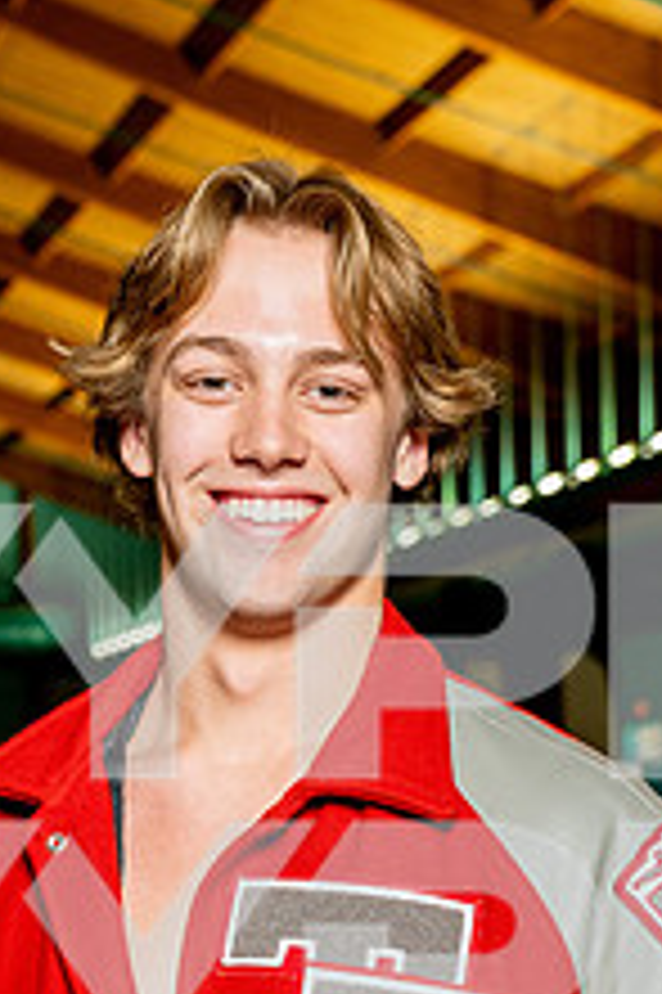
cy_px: 963
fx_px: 3149
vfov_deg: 17.6
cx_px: 252
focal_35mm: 114
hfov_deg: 12.0
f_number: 5.6
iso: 1600
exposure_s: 1/250
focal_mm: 56
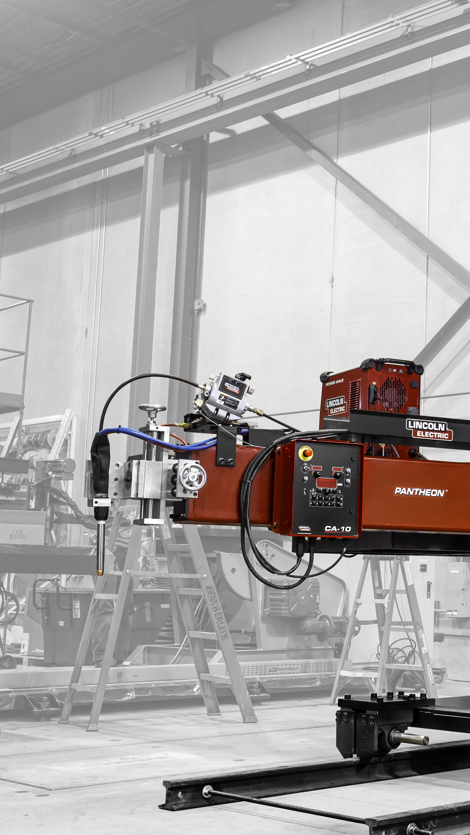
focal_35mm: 56
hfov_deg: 20.4
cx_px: 531
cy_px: 410
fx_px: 1241
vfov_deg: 37.2
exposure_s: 1/15
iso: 1600
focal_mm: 23
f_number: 5.6
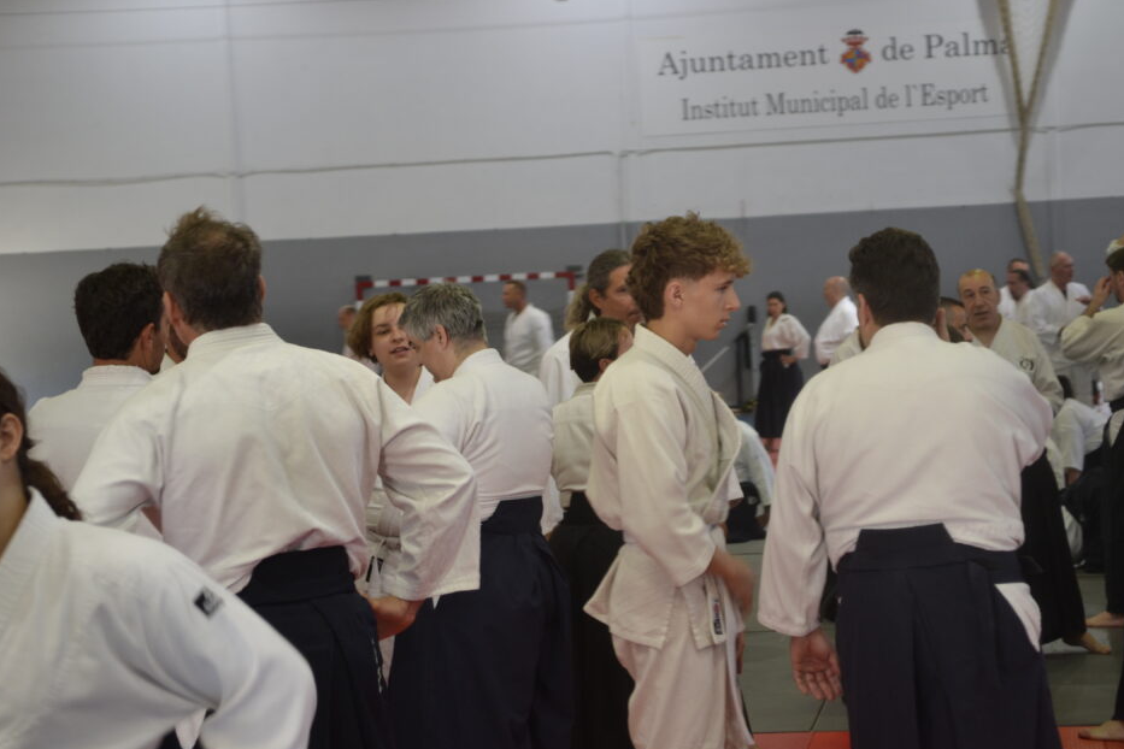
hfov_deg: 22.5
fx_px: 2827
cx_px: 570
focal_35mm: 91
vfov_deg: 15.1
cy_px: 369
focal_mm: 55
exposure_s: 1/25
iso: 400
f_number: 5.6
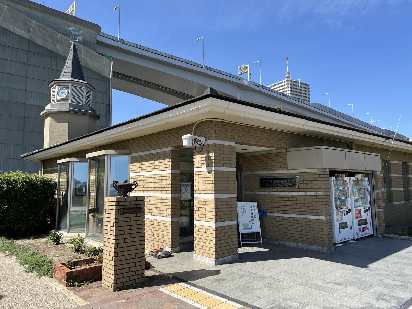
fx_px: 309
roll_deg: +0.1
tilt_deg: +6.9
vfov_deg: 53.1
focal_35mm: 26
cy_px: 154
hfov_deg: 67.3
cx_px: 206
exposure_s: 1/2410
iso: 50
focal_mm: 5.1
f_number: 1.6
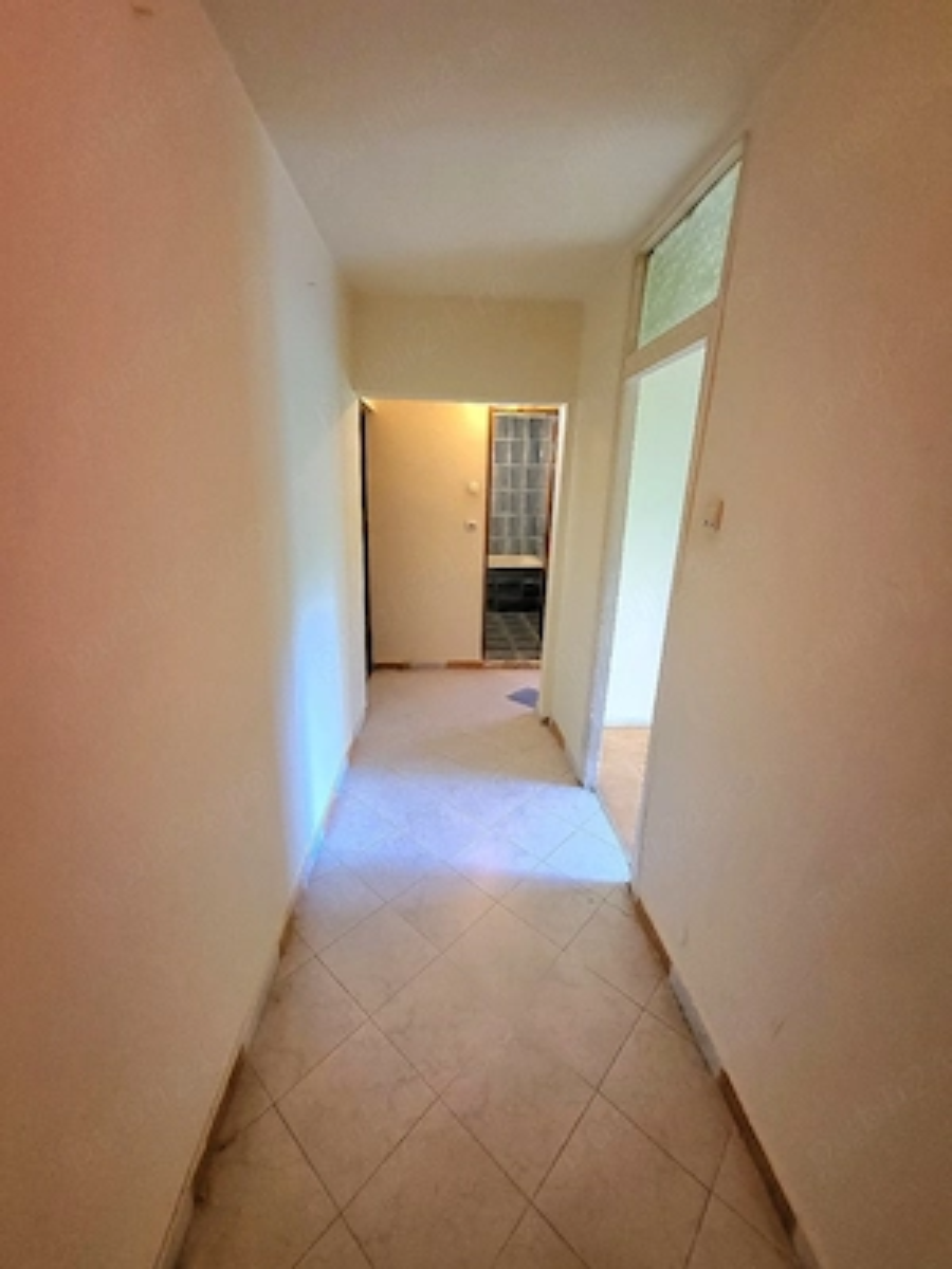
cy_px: 634
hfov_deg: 89.9
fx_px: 477
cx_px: 476
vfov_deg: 106.2
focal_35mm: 13
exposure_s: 1/33.4
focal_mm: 1.74
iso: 640
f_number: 2.2
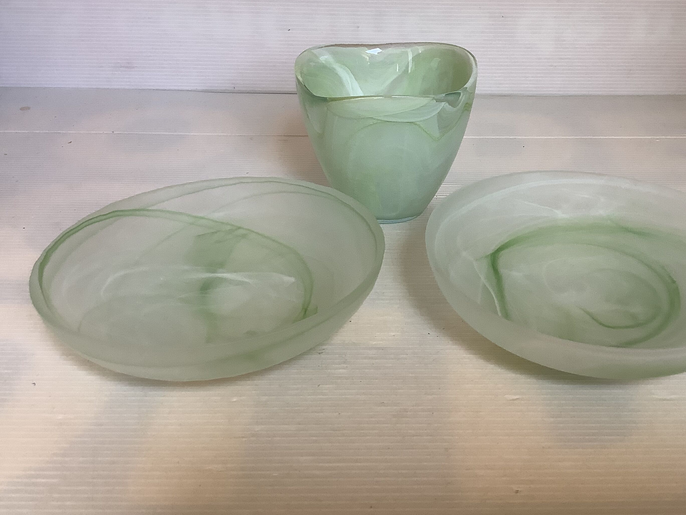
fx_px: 733
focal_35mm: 37
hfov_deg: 49.8
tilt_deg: -26.8
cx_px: 409
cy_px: 210
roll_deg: -0.6
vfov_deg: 38.5
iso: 80
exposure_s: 1/100
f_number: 2.4
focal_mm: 3.3
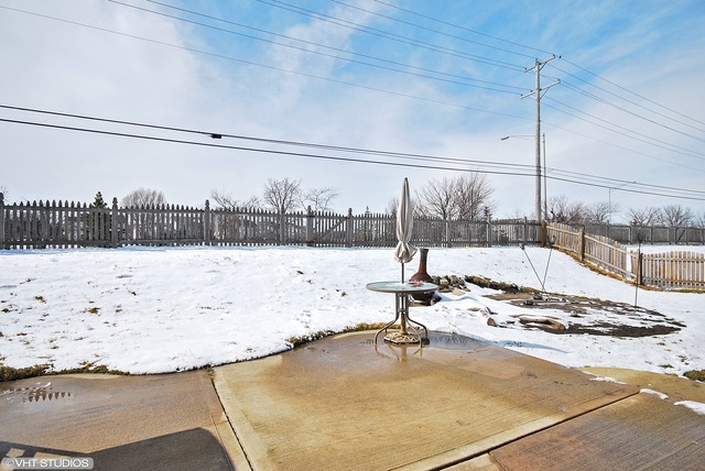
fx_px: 382
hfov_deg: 85.4
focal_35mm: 20
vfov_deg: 63.3
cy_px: 236
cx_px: 352
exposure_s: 1/800
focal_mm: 13
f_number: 9
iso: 200
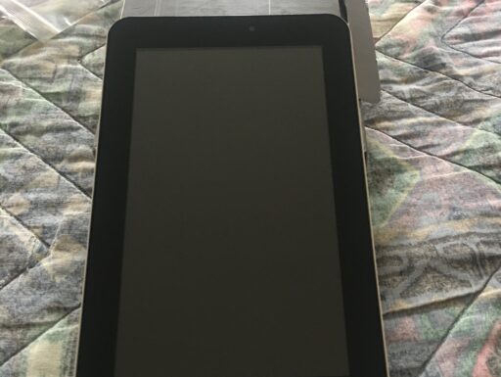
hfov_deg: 61.6
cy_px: 188
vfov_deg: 48.3
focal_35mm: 29
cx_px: 250
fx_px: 420
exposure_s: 1/10
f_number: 2.2
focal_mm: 4.15
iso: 80
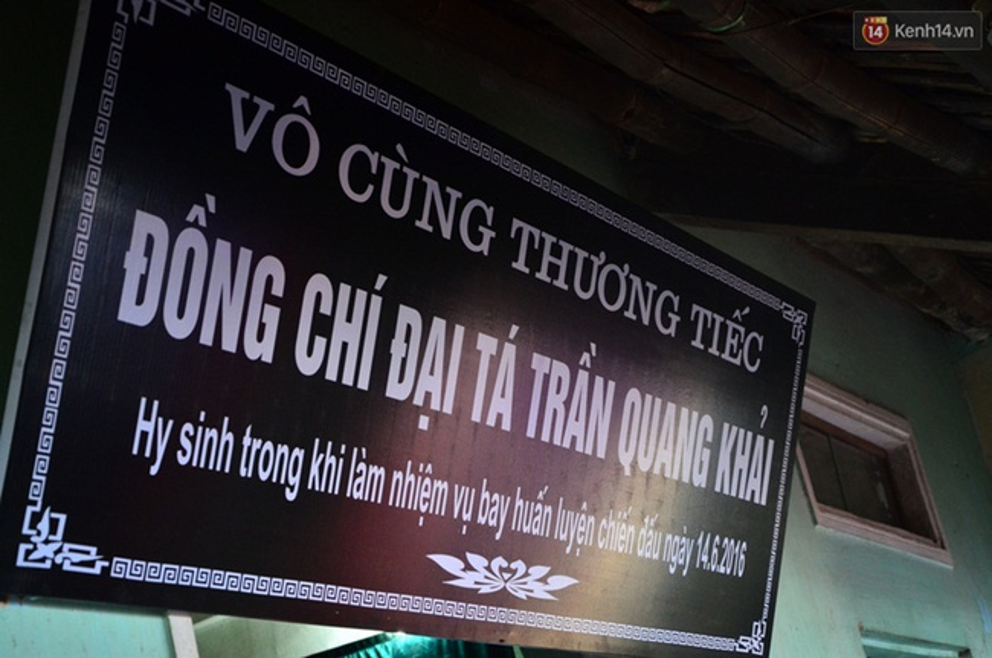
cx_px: 496
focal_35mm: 75
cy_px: 329
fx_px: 2063
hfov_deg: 27.0
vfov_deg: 18.1
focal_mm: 50
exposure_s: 1/50
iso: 800
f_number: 6.3
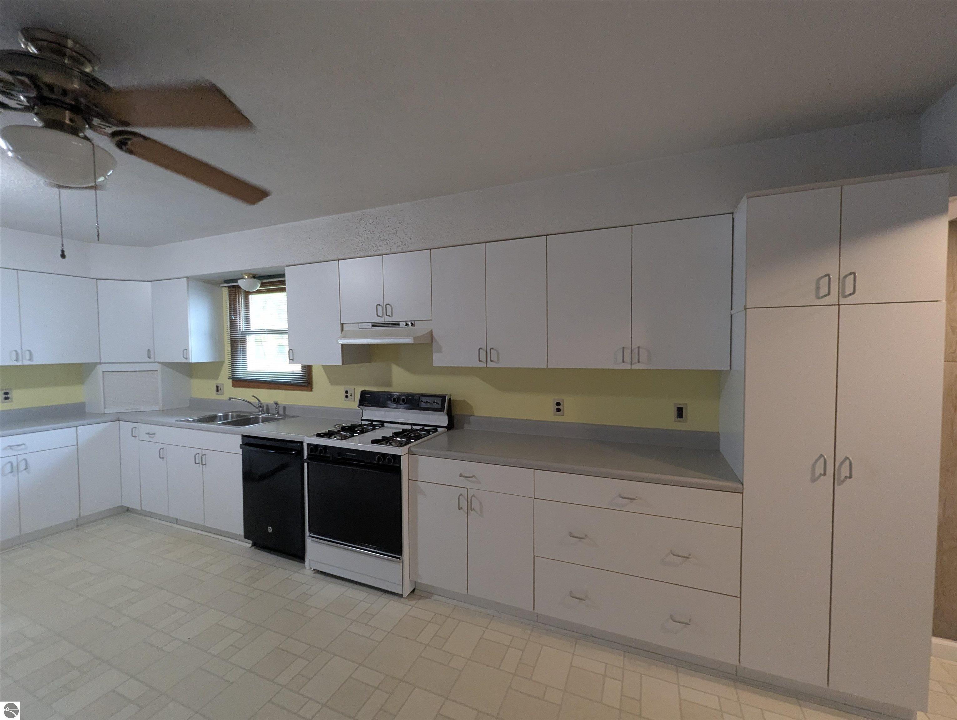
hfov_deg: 106.1
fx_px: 360
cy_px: 360
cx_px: 478
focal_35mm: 13
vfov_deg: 90.1
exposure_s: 1/60
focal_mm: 1.95
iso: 608
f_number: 2.2
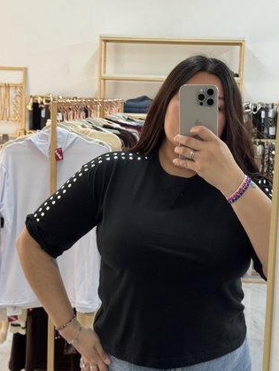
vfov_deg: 31.6
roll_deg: -0.8
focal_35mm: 61
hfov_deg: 24.1
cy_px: 157
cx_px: 137
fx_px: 655
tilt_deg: -5.7
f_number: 1.78
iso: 125
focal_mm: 6.76
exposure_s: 1/50
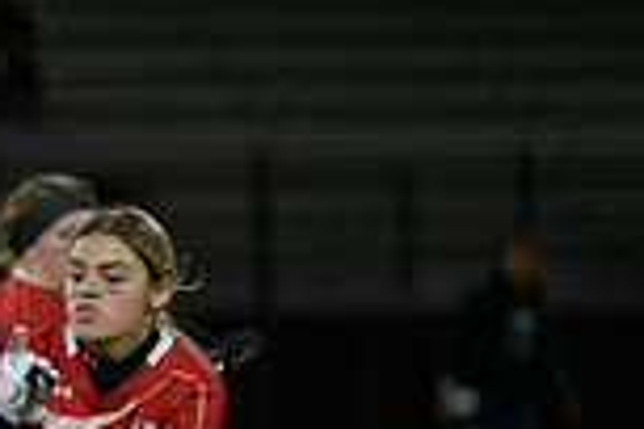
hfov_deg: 3.1
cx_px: -354
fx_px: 11842
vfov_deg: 2.1
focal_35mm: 662
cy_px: 410
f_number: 2.8
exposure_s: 1/640
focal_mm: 175
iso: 2000
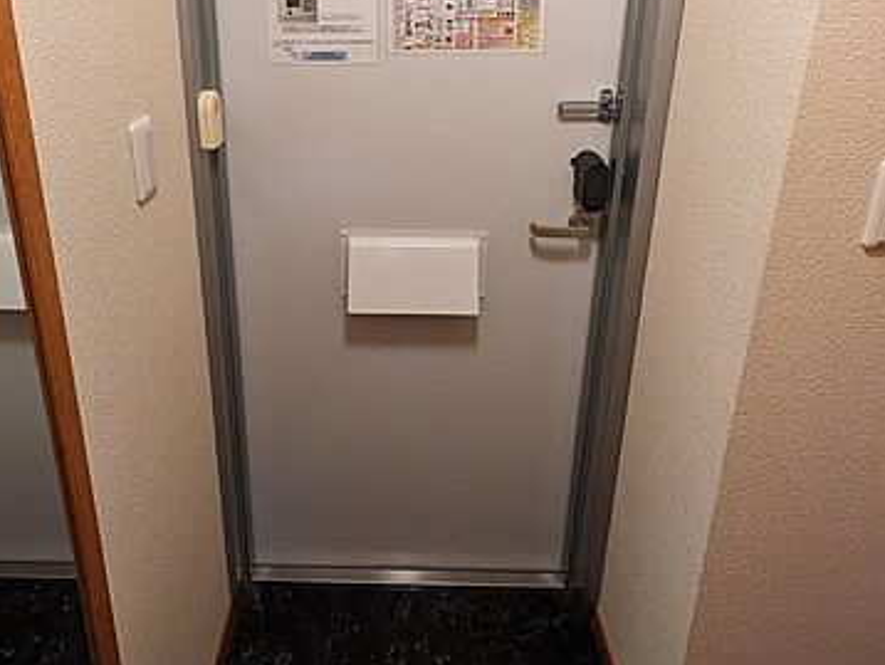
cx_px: 389
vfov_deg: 52.3
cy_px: 158
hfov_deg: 69.1
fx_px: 640
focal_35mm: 25
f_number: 2.2
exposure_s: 1/24
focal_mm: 1.83
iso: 349
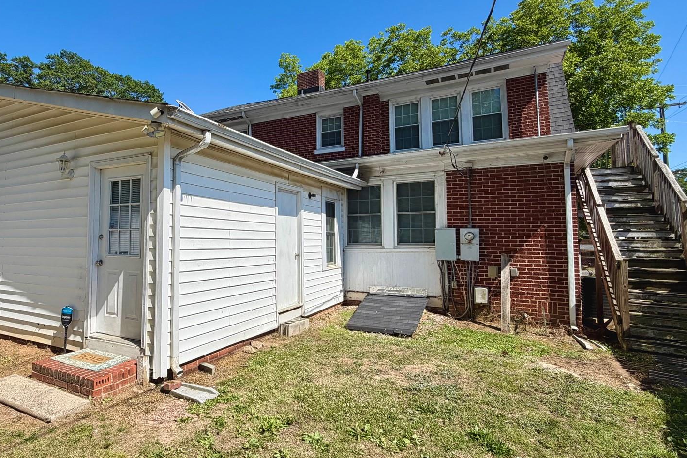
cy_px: 207
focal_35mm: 21
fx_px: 401
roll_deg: +0.0
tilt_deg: +5.2
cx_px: 260
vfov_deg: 59.4
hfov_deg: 79.8
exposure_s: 1/876
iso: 25
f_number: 2.2
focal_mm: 2.22
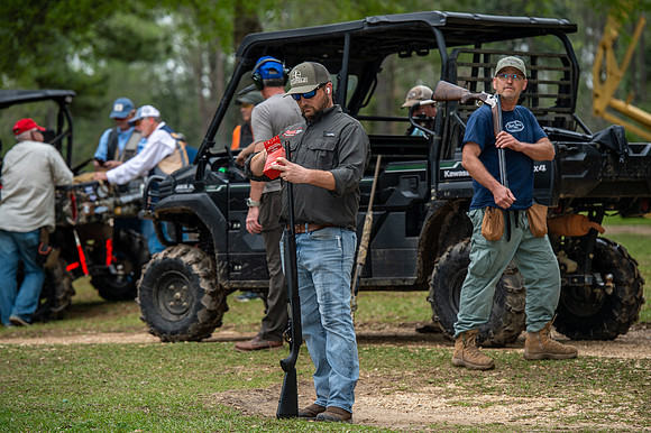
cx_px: 326
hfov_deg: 13.7
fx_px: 2711
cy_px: 216
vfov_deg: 9.1
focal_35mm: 150
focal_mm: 150
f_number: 4.5
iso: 125
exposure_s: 1/250
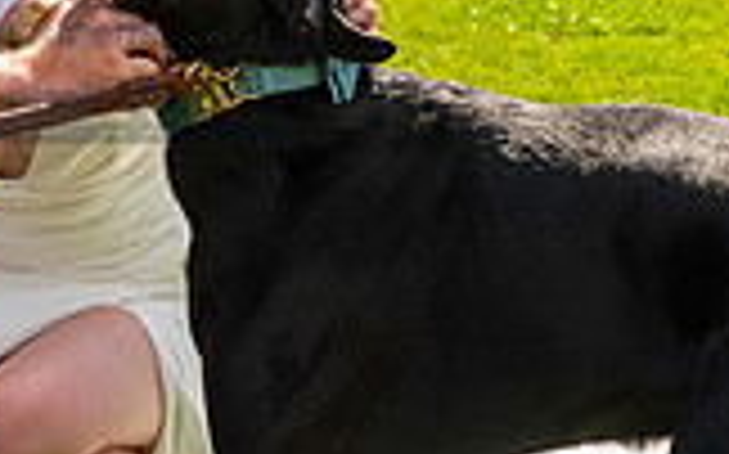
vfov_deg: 8.7
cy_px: 74
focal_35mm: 150
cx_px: 86
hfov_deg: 13.8
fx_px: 2978
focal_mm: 41
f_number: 4.5
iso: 400
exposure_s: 1/1000
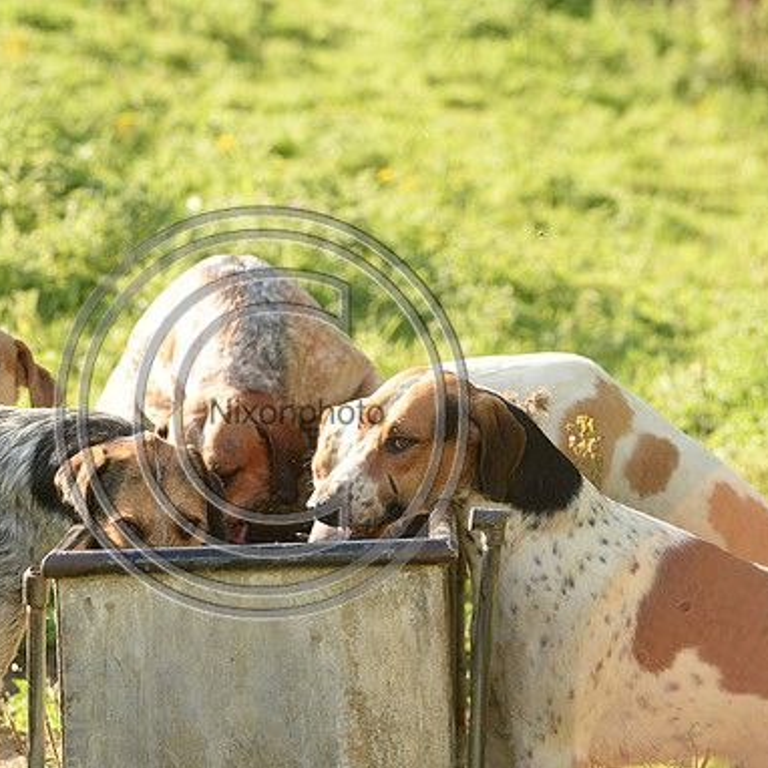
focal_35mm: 161
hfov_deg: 10.8
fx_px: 4041
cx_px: 239
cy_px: 386
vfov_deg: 10.9
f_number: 4.5
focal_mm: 125
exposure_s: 1/640
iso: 800
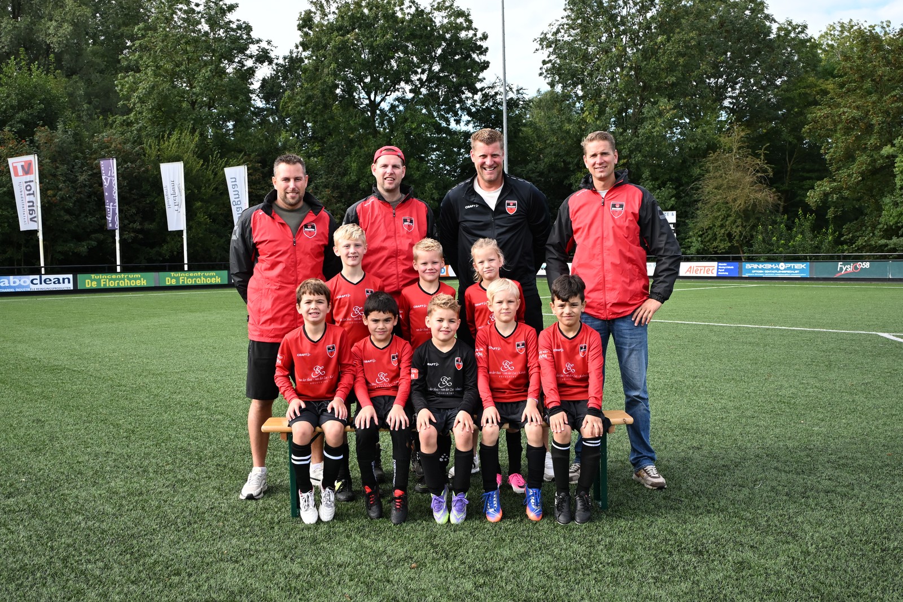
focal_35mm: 36
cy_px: 301
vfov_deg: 36.9
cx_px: 452
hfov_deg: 53.1
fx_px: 903
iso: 500
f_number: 5.3
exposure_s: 1/800
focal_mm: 24.5
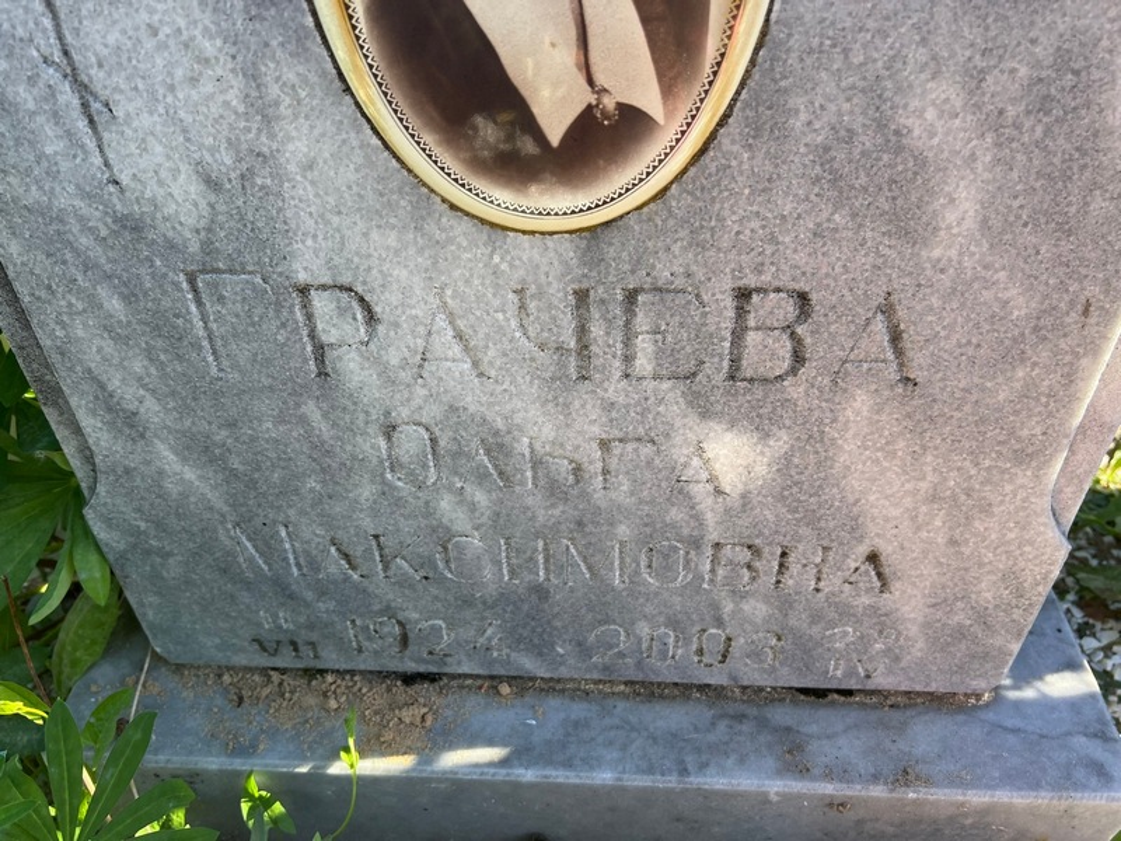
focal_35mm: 26
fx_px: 842
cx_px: 560
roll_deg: +3.3
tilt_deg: -42.0
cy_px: 420
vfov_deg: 53.1
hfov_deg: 67.3
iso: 50
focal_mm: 5.7
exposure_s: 1/705
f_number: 1.5
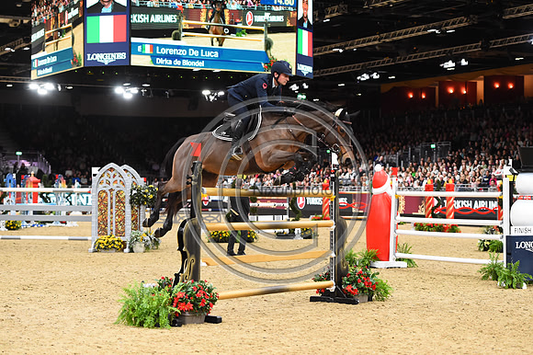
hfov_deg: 23.7
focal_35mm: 86
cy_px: 178
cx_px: 266
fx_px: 1273
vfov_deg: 15.9
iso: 5000
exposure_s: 1/800
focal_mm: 86
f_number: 3.5
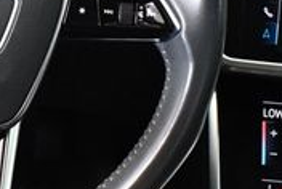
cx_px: -56
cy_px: -14
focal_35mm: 131
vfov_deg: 10.4
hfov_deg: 15.1
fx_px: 1028
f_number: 3.5
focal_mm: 18
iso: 3200
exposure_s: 1/80
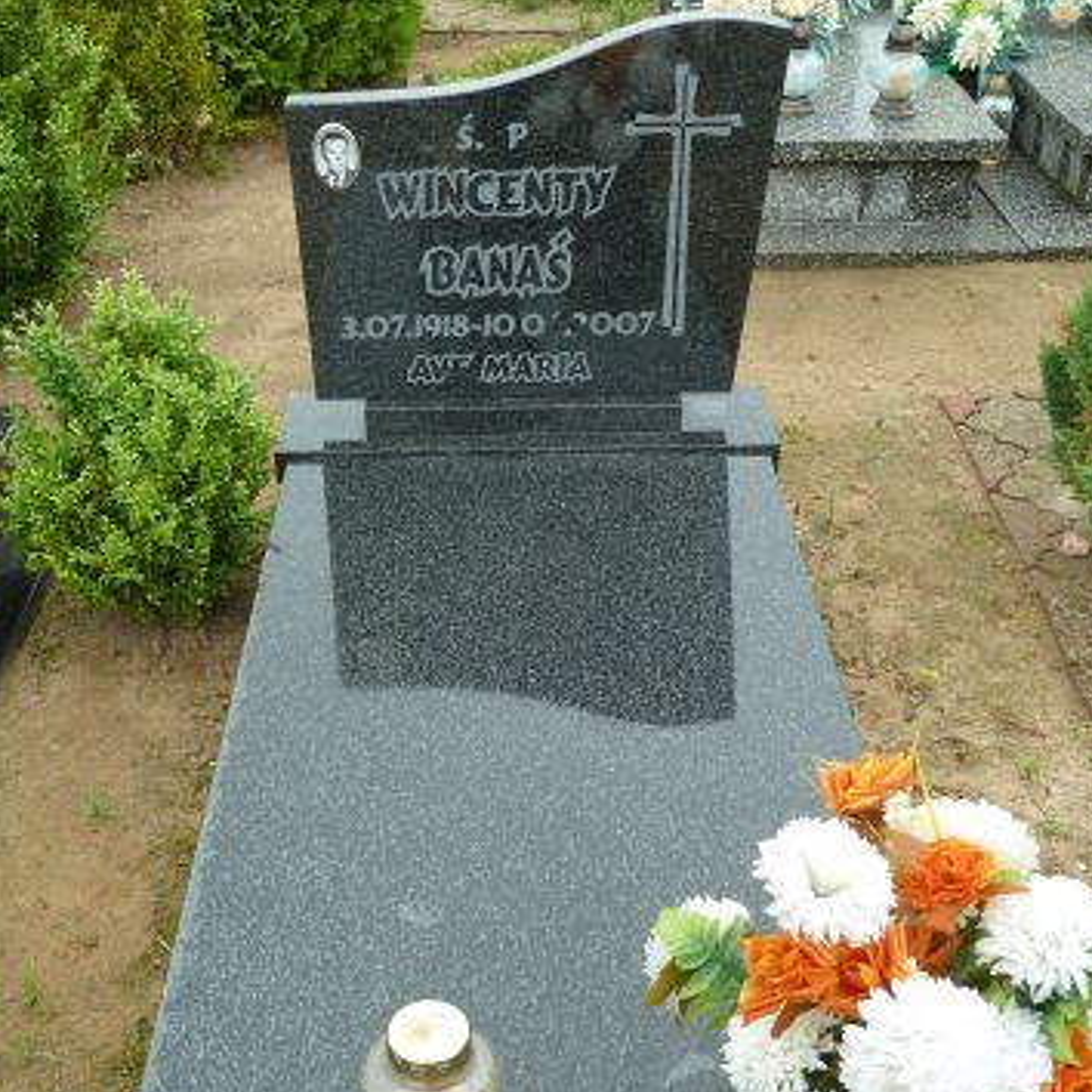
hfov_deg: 40.0
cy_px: 611
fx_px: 1499
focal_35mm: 42
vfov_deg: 40.0
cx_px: 552
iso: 80
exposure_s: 1/40
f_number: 3.5
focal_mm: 5.7
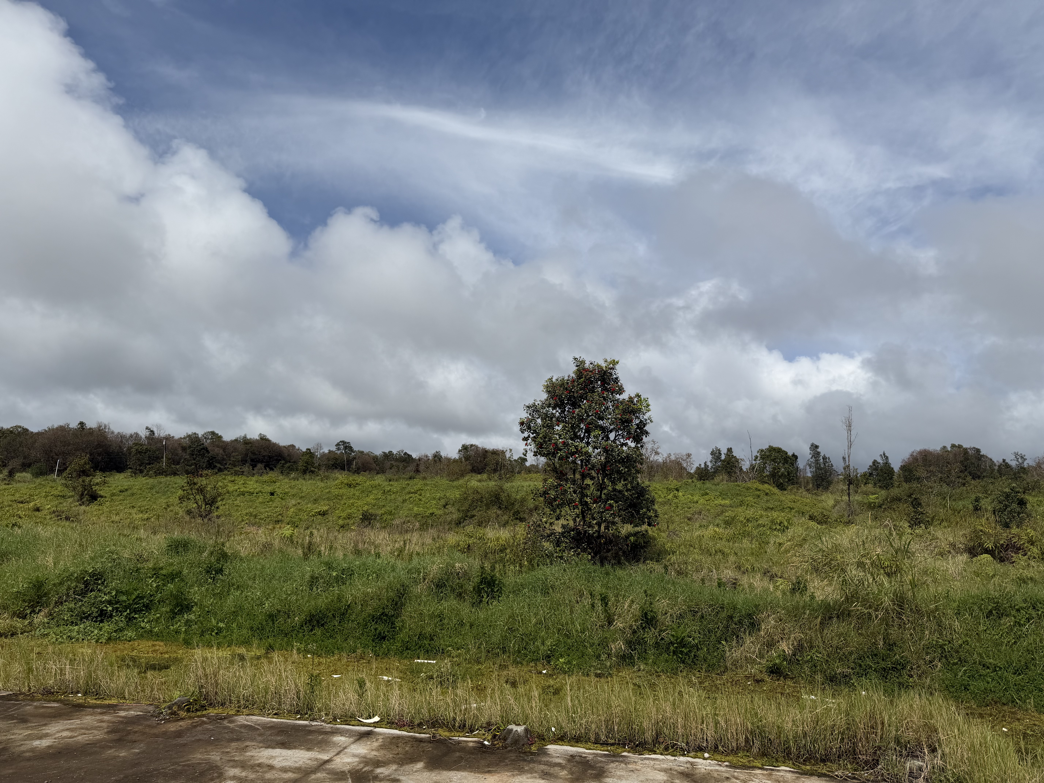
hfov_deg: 71.6
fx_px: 724
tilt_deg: +10.9
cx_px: 522
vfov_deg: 56.8
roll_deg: -2.1
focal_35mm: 24
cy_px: 392
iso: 80
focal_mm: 6.76
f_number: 1.78
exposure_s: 1/11905
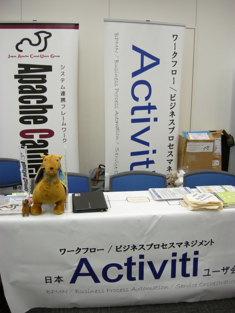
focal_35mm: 35
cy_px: 156
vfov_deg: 52.6
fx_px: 317
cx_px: 118
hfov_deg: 40.7
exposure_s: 1/61
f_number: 2.7
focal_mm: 7.5
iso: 195
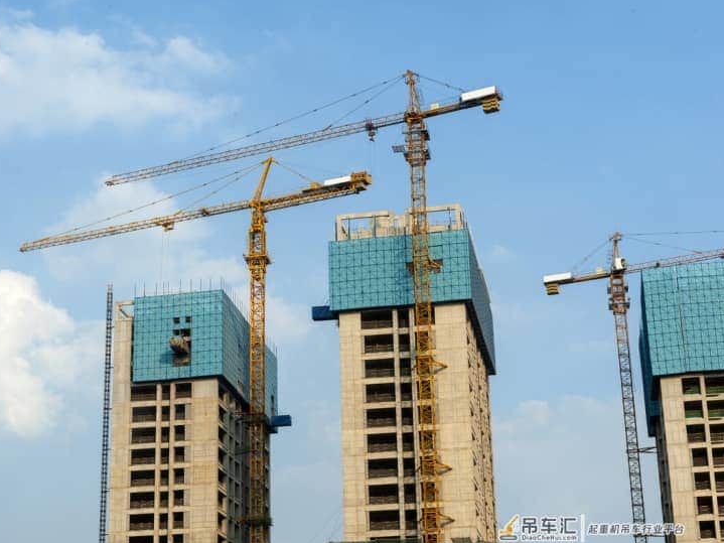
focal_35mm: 68
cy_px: 272
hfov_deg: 28.5
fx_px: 1422
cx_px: 317
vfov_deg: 21.6
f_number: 16
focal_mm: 62
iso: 250
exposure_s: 1/125
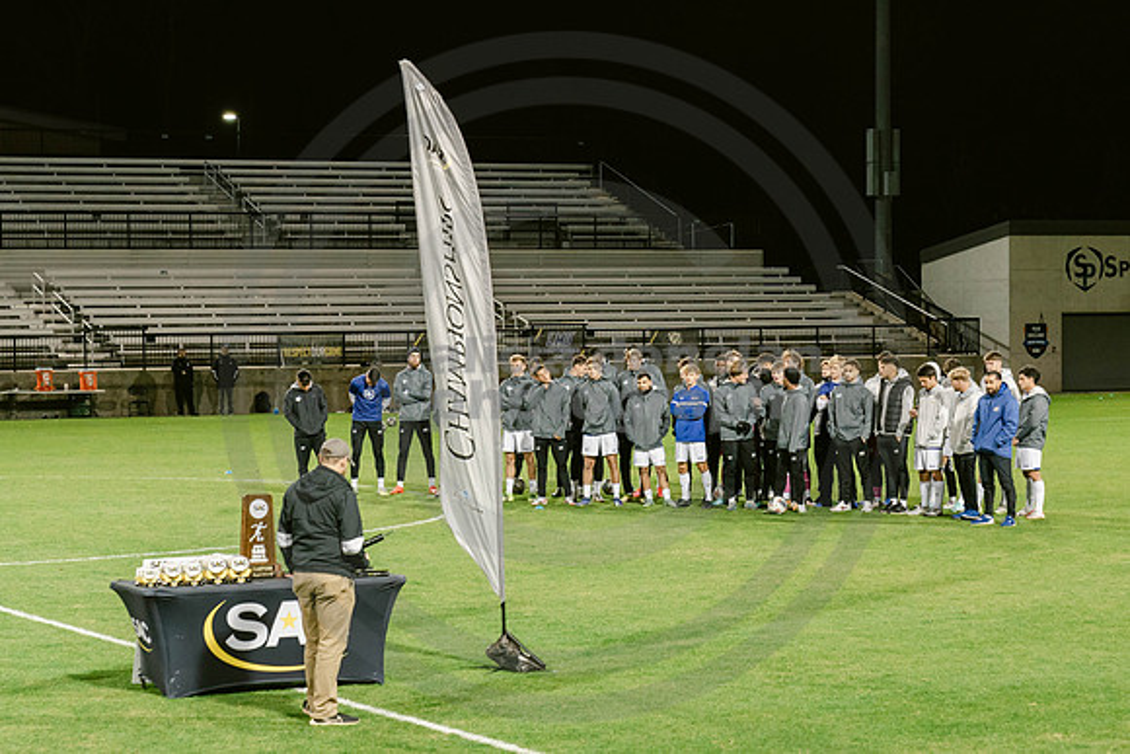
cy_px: 453
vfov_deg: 12.9
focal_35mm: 106
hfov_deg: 19.2
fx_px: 3328
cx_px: 730
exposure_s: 1/200
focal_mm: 70
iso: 2000
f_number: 4.5
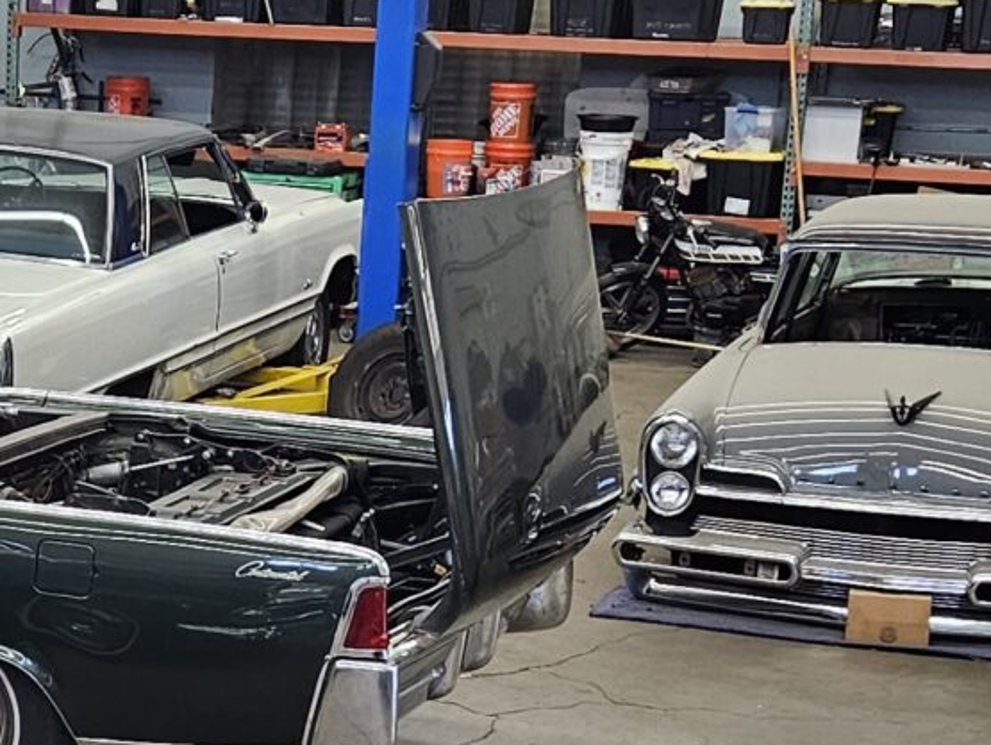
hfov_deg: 18.2
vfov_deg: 13.8
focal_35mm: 106
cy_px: 765
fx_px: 3037
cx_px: 86
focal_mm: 5.4
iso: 160
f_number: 1.8
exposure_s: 1/120
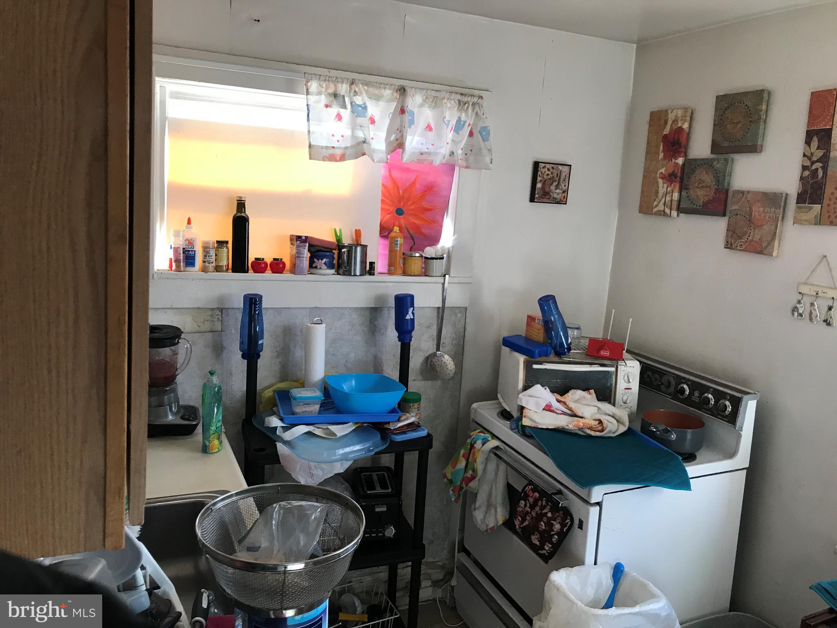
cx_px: 418
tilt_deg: -9.0
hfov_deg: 63.4
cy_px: 314
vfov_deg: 49.7
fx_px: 677
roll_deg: -4.7
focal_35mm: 28
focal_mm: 3.99
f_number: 1.8
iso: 40
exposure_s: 1/30
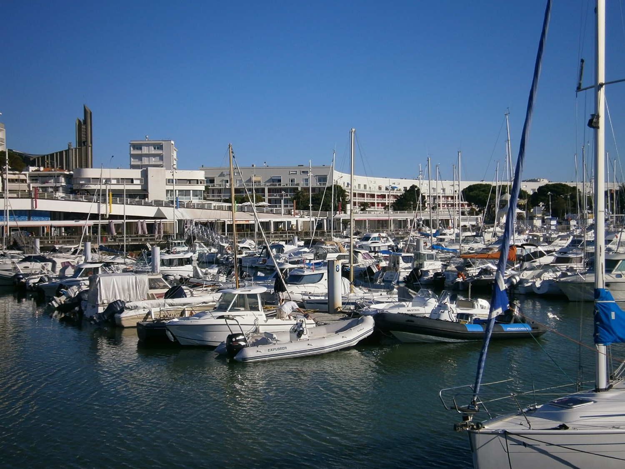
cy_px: 234
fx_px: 849
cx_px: 312
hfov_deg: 40.4
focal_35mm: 47
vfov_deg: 30.9
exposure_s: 1/250
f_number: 9.7
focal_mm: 8.3
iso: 80
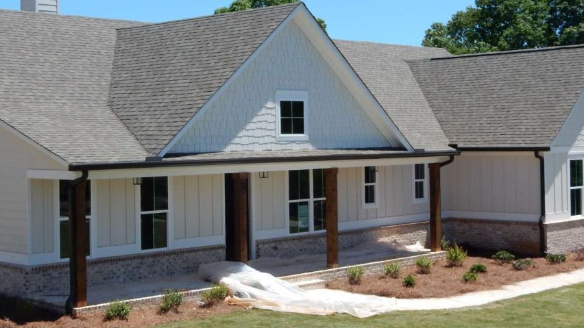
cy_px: 121
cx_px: 284
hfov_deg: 31.9
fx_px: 1022
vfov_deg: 18.2
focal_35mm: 66
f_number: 4.2
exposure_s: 1/800
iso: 125
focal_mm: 7.6
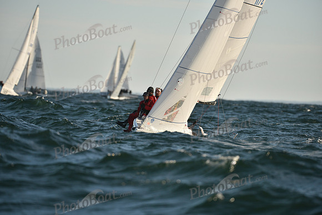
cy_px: 108
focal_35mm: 400
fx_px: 3578
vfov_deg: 3.4
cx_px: 161
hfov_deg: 5.2
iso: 320
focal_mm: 400
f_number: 5
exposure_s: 1/2500
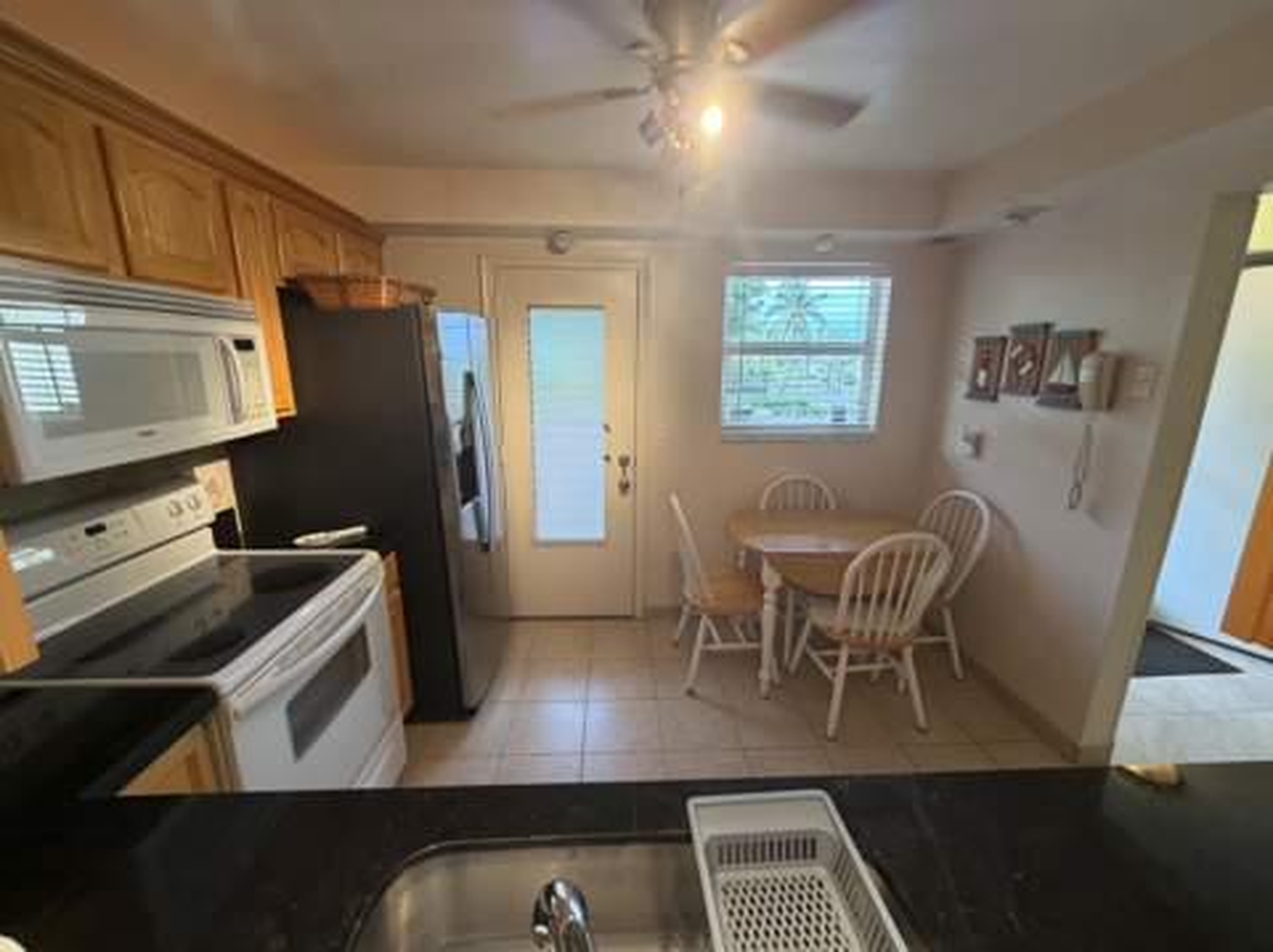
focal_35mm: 14
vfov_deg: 85.6
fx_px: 514
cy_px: 476
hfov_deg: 102.1
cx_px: 636
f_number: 2.2
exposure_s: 1/60
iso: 200
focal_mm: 2.22
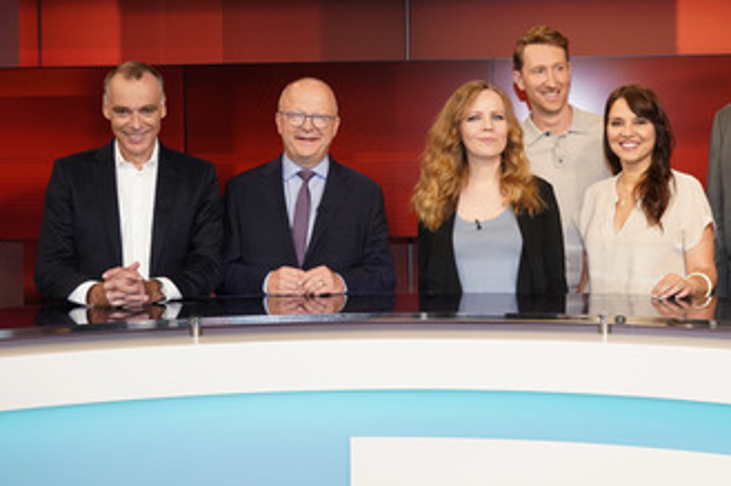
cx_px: 474
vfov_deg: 28.0
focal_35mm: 48
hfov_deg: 40.7
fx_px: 974
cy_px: 215
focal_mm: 35
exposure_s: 1/125
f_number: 5
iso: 2000
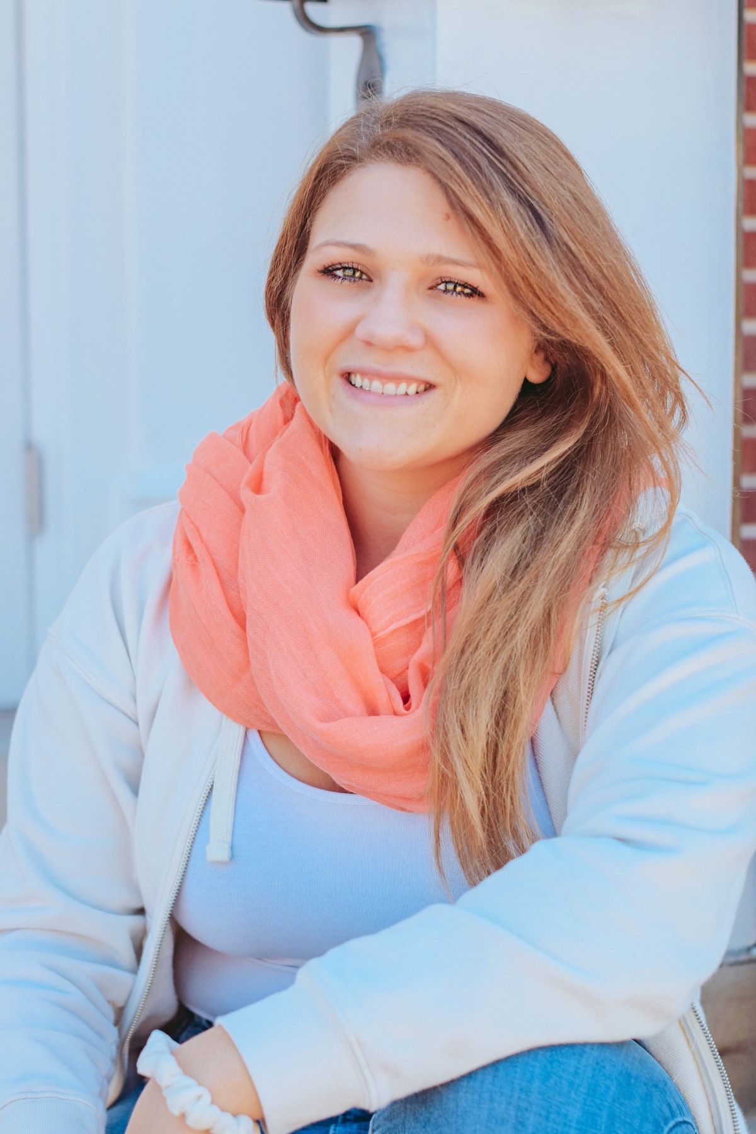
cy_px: 567
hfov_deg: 18.2
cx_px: 378
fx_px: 2362
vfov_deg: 27.0
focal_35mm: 75
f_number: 2.8
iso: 200
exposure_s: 1/640
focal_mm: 50
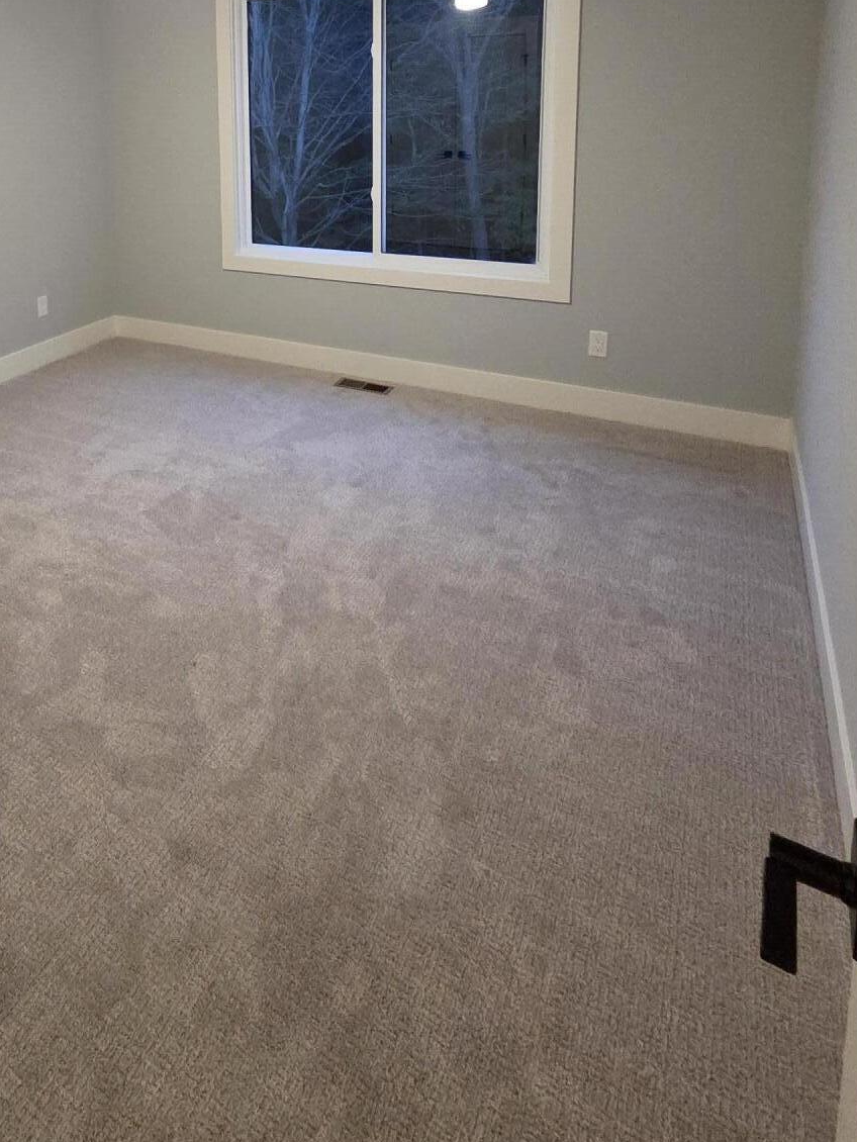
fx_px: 759
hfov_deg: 54.4
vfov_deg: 66.8
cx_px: 158
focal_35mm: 23
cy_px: 223
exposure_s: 1/60
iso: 1000
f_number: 2.2
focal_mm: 2.2
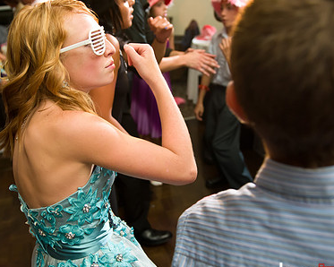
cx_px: 136
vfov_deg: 42.2
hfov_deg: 51.3
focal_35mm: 35
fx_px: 346
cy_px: 137
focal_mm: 24
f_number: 3.2
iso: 1600
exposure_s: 1/125
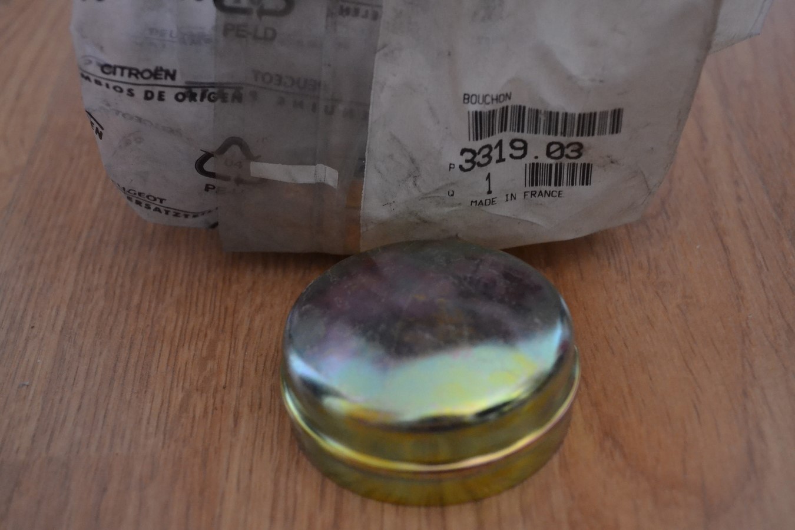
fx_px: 1192
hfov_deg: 36.9
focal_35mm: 54
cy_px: 265
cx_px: 398
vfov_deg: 25.1
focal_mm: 36
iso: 3200
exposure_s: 1/15
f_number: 5
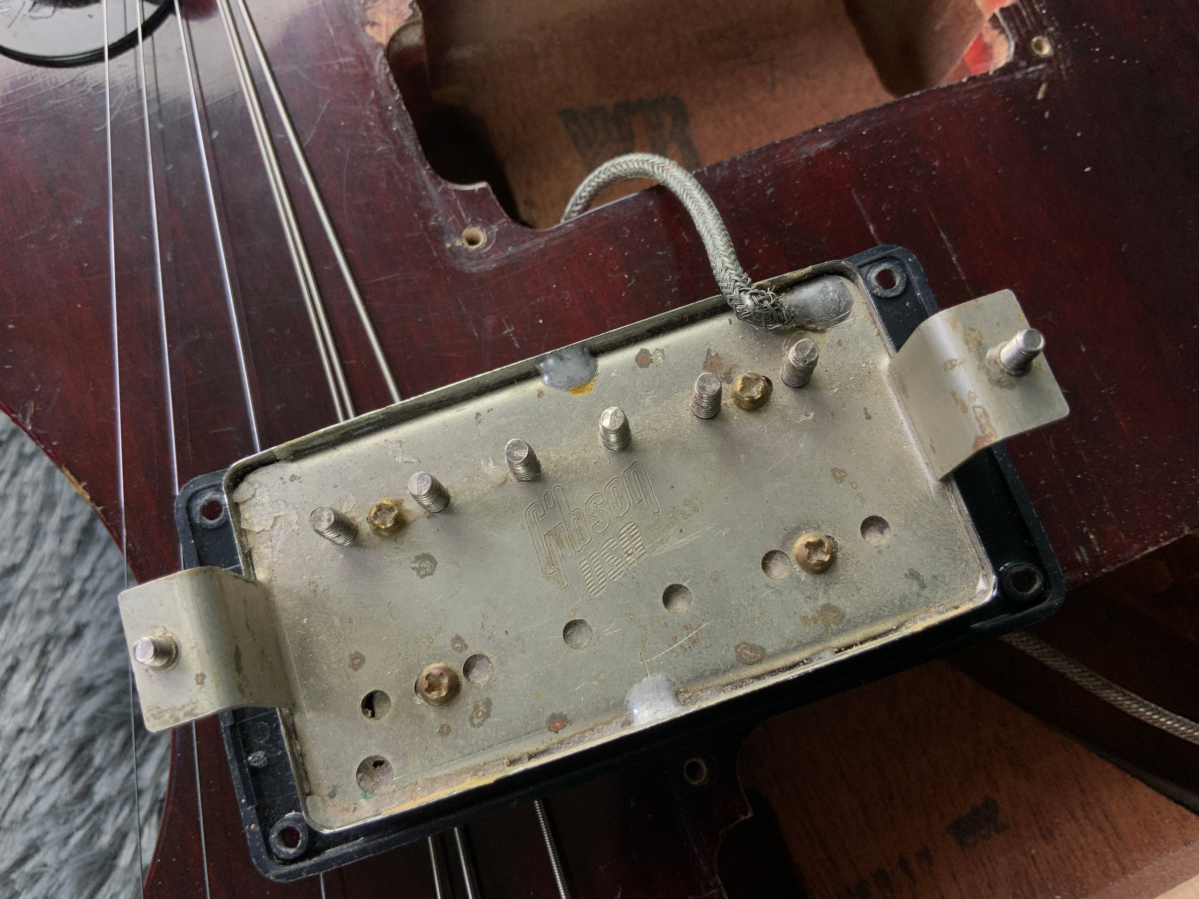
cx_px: 600
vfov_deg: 48.2
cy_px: 450
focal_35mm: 29
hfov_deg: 61.7
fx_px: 1004
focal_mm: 3
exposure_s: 1/50
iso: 40
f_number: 1.8
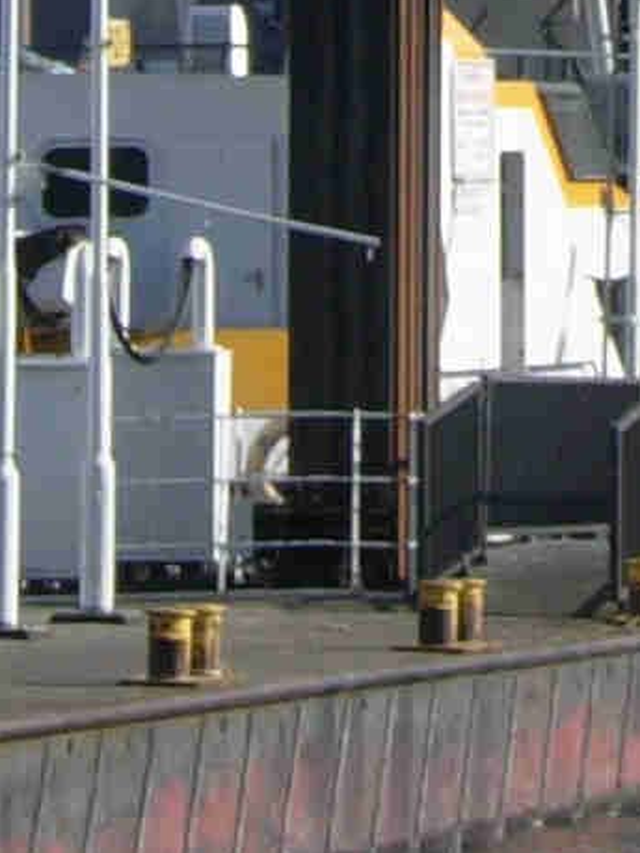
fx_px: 13145
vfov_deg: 3.7
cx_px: 1380
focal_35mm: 533
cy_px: -1353
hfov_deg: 2.8
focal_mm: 15.7
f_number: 6.1
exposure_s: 1/362
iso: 50
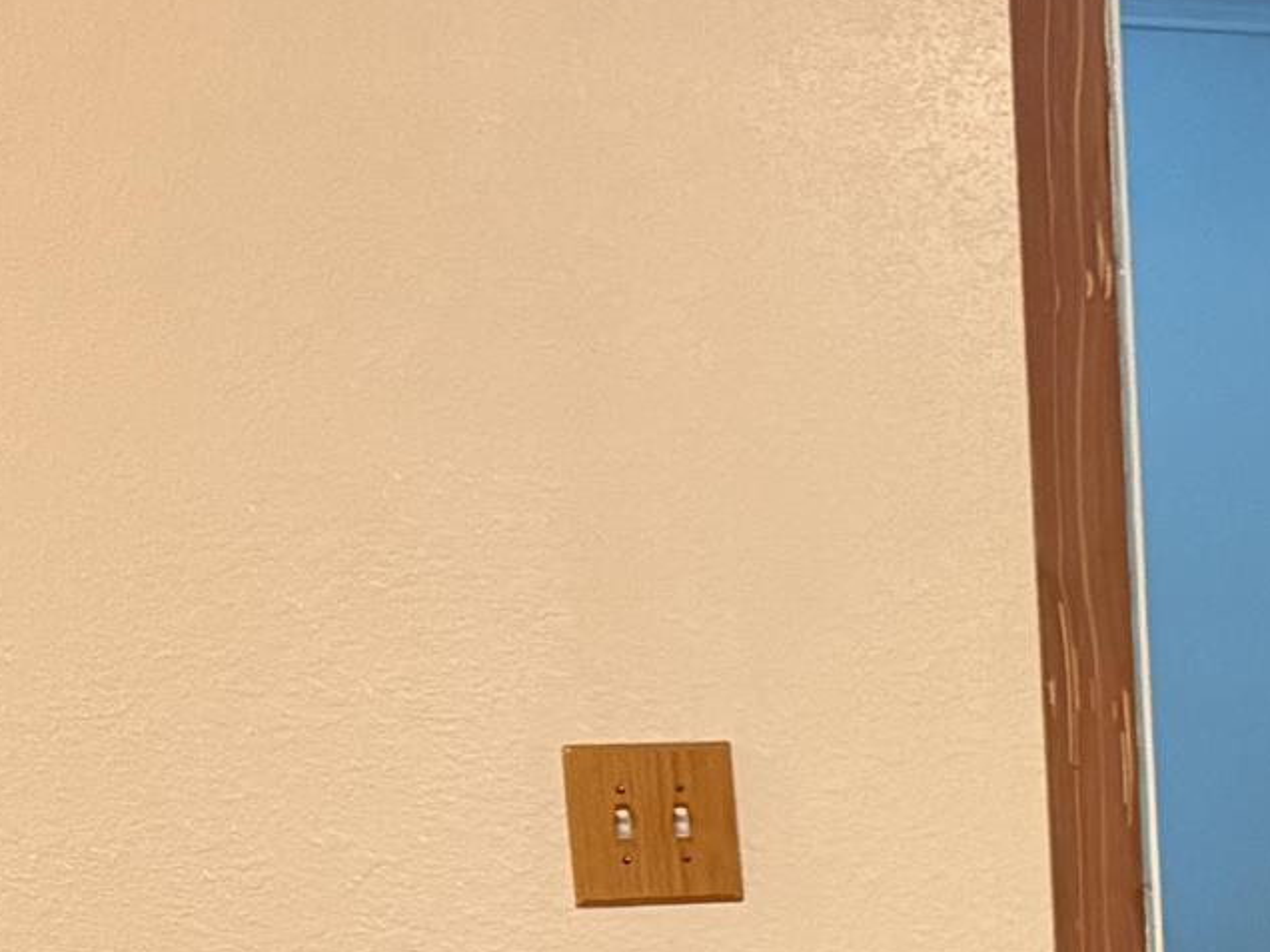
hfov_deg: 14.9
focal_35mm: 116
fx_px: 4256
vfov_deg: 12.3
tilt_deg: -10.0
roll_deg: -0.3
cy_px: 1345
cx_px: 2270
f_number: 1.78
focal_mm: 6.76
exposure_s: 1/60
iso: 400
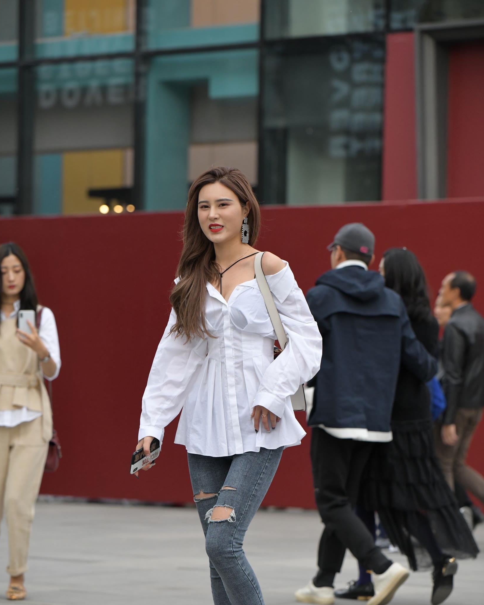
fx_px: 2740
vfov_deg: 12.6
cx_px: 241
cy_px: 356
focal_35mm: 153
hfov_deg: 10.1
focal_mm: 135
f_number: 4
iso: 1600
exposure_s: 1/1250
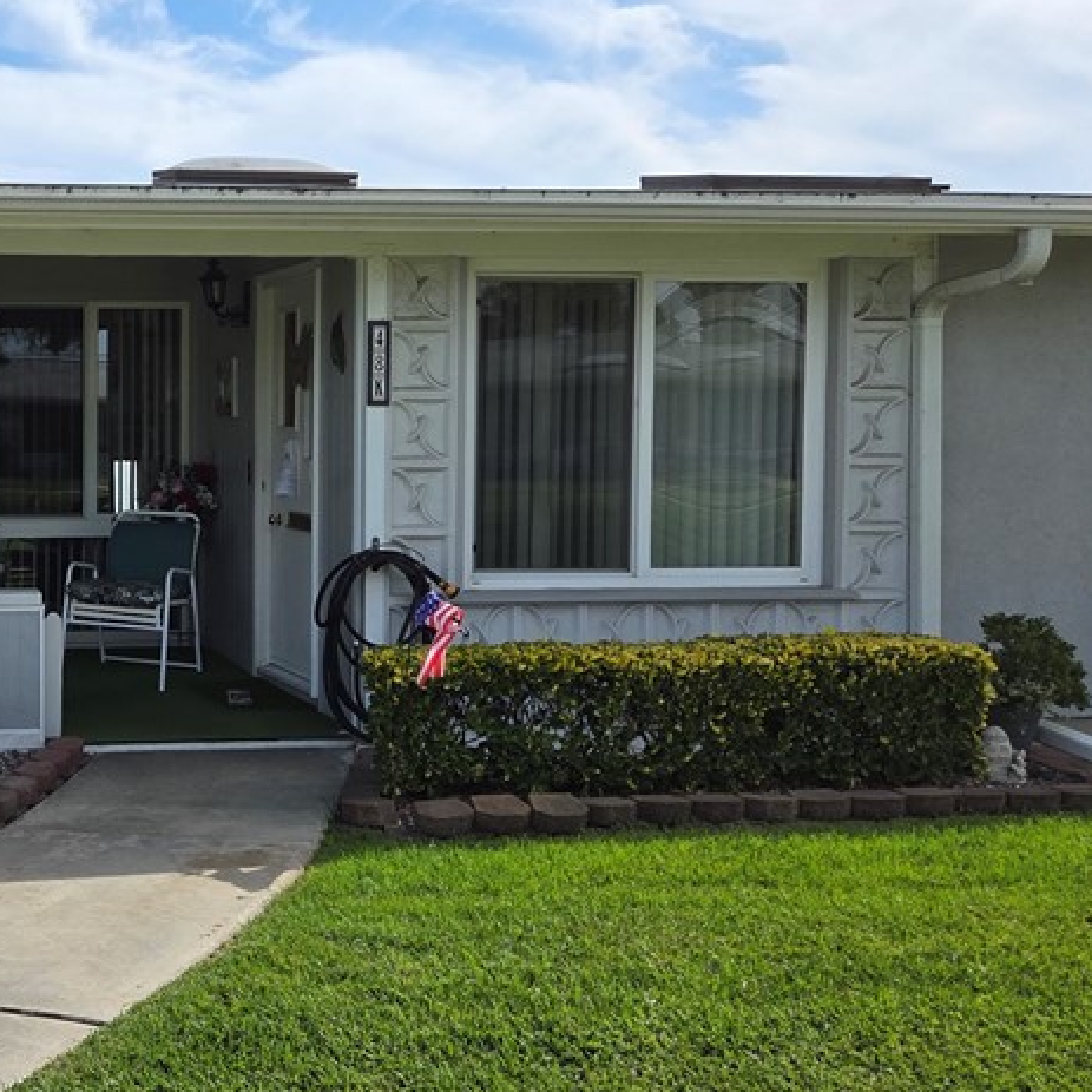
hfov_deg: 33.6
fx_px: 1606
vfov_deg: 37.5
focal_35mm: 45
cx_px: -52
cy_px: 488
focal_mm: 5.4
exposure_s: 1/5545
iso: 80
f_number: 1.8
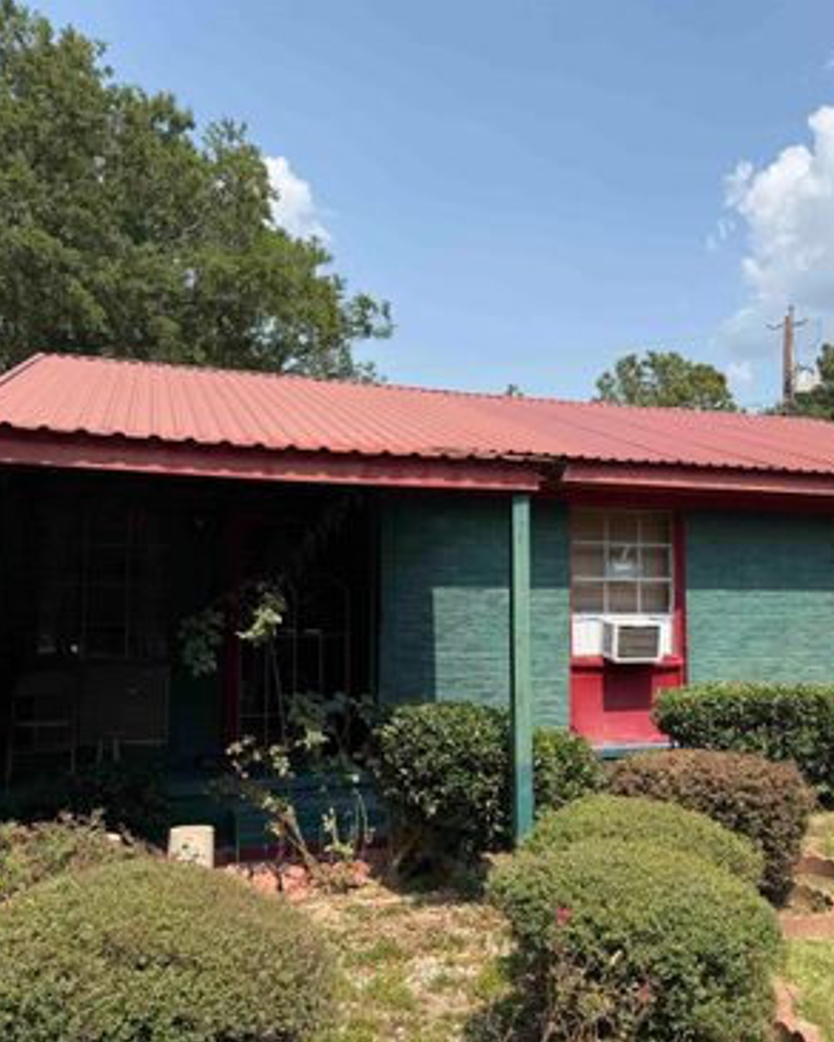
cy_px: 531
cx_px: 541
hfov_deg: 45.3
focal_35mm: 32
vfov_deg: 55.6
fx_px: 987
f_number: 1.78
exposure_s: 1/4405
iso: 80
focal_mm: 6.76
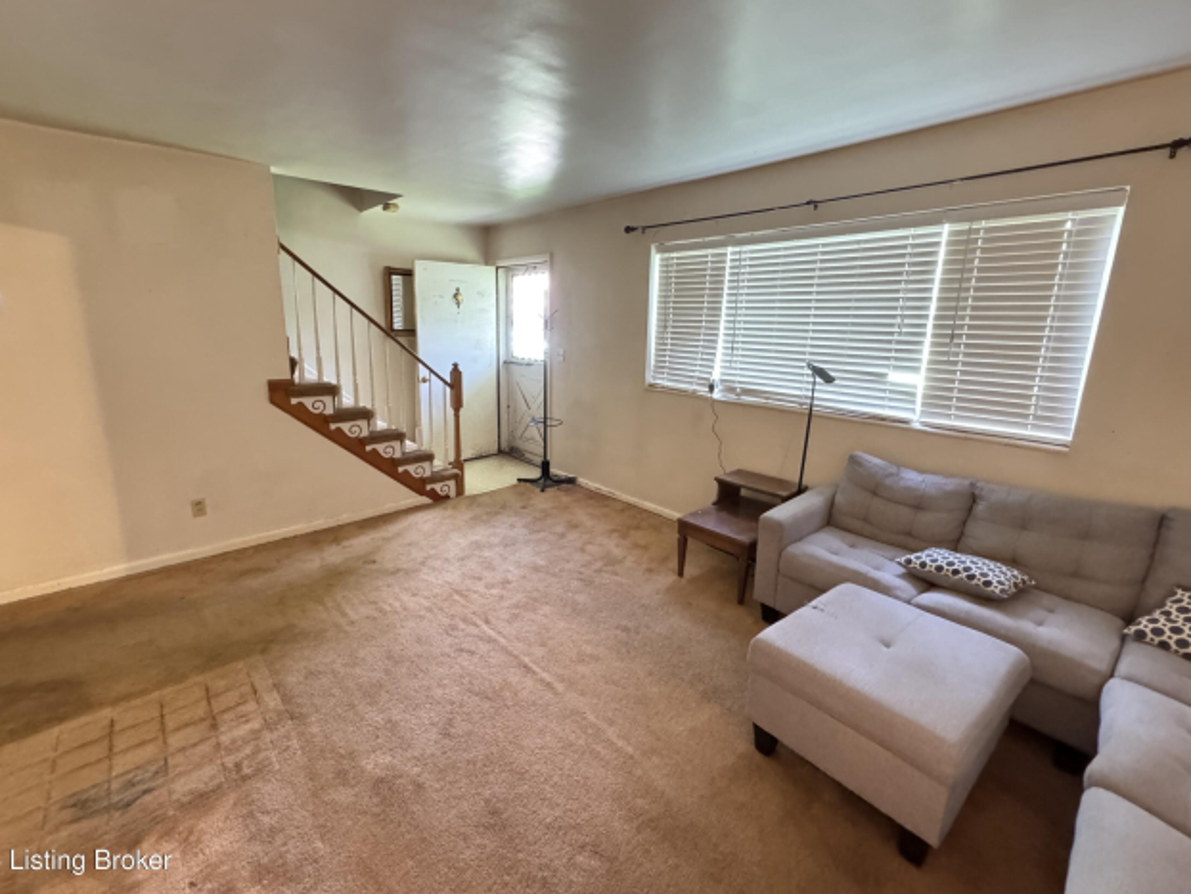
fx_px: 516
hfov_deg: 98.0
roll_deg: -1.1
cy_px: 425
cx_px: 558
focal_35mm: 15
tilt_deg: -12.8
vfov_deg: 81.7
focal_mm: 2.22
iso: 1250
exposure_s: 1/40
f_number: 2.2
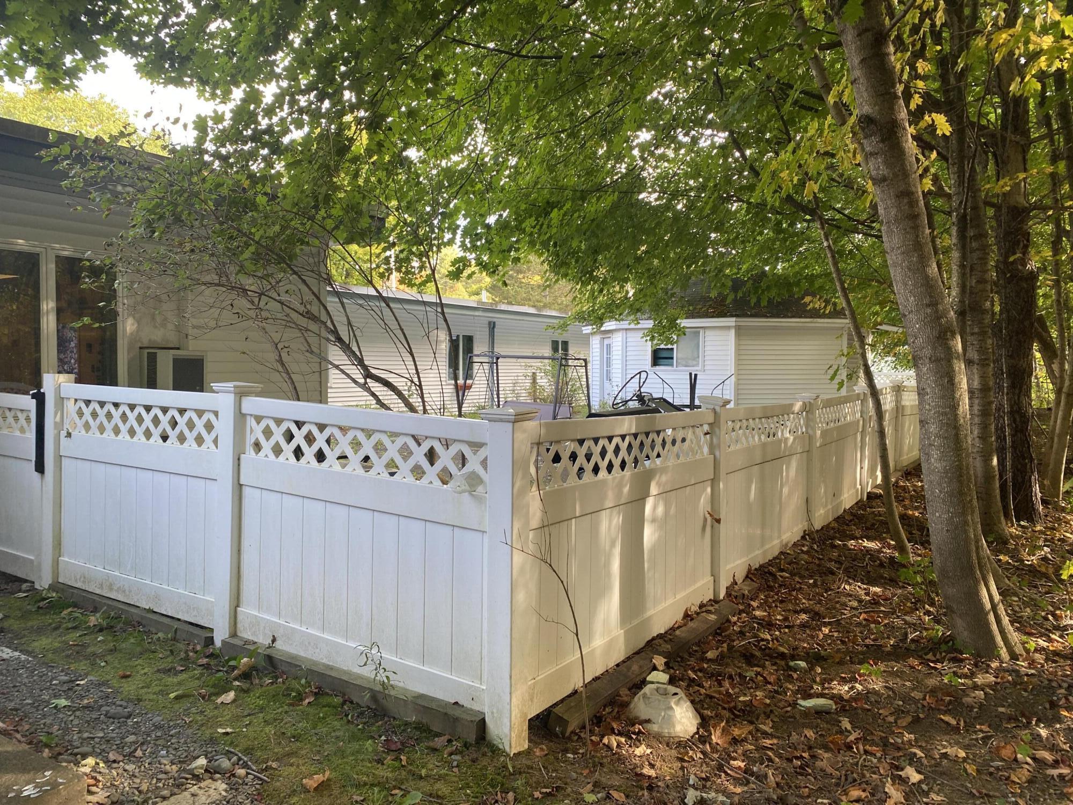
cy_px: 402
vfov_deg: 53.1
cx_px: 536
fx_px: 806
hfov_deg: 67.3
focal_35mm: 26
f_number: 1.8
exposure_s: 1/121
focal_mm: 4.25
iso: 80
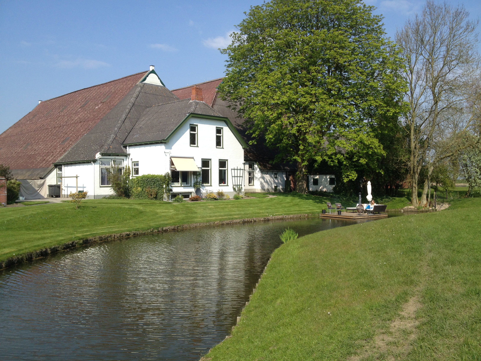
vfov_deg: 40.7
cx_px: 240
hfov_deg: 52.6
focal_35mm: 35
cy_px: 180
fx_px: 486
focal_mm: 4.28
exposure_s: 1/1346
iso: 50
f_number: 2.4
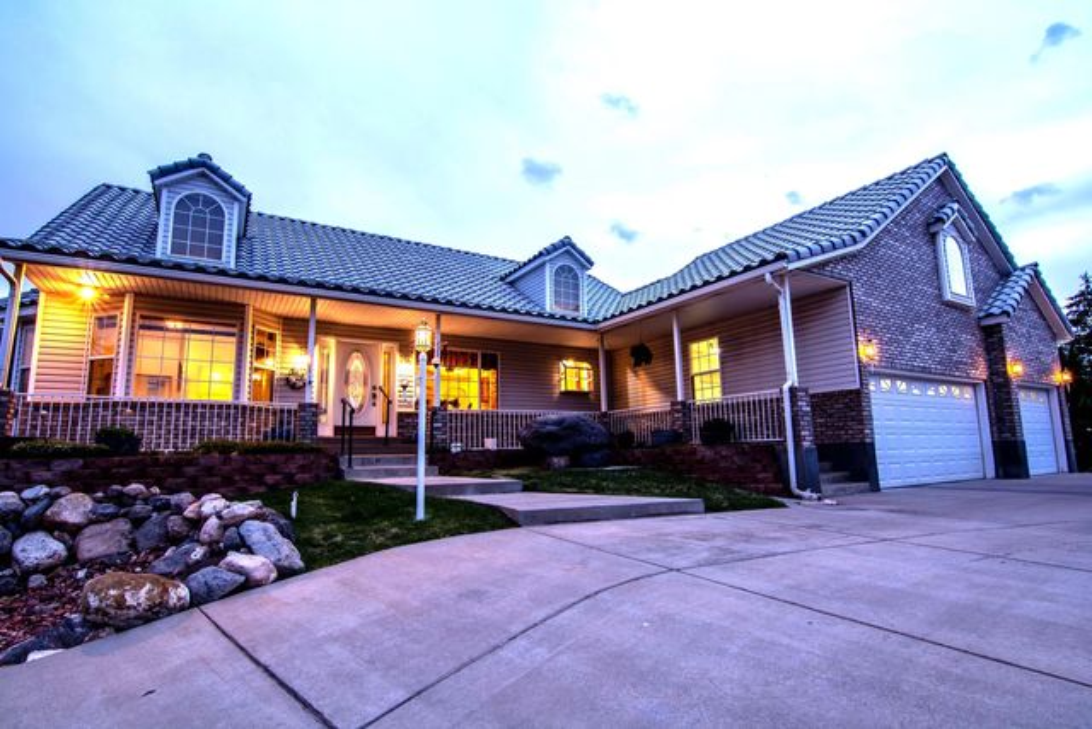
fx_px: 501
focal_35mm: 16
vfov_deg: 72.1
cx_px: 546
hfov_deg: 95.0
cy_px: 364
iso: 100
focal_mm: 11
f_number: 8
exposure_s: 1/1.67
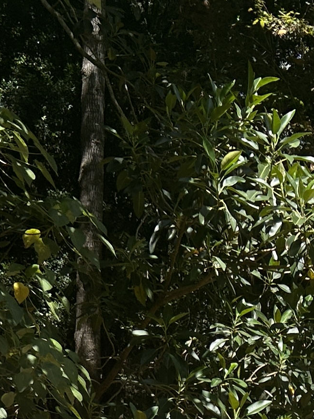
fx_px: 1452
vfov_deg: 14.8
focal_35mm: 120
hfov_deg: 12.2
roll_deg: -1.1
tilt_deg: -4.6
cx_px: 316
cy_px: 694
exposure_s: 1/1934
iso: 50
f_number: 1.5
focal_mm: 5.7
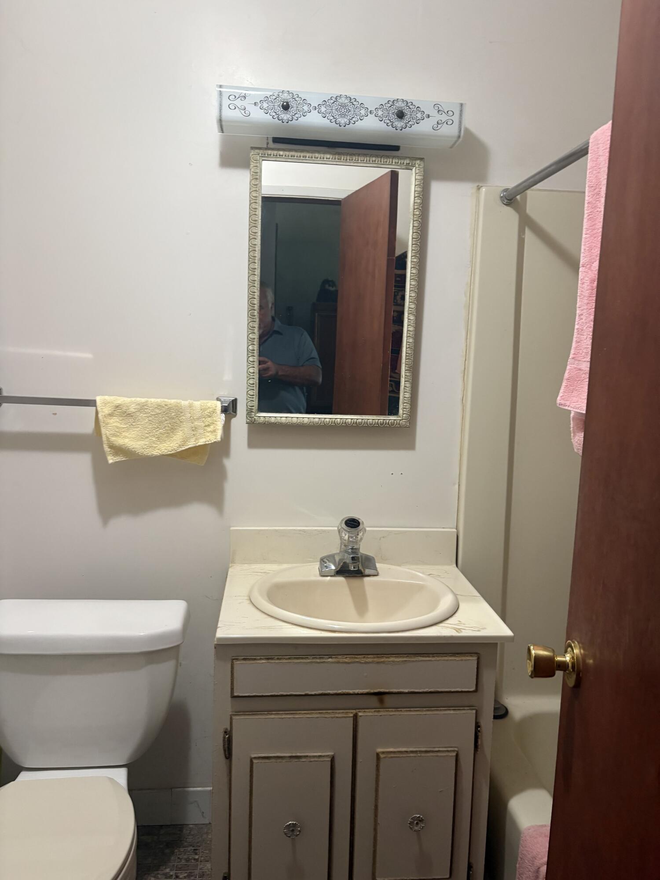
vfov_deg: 67.3
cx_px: 330
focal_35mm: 26
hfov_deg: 53.1
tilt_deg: -7.1
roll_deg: -2.1
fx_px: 661
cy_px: 440
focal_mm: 5.96
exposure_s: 1/60
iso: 250
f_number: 1.6
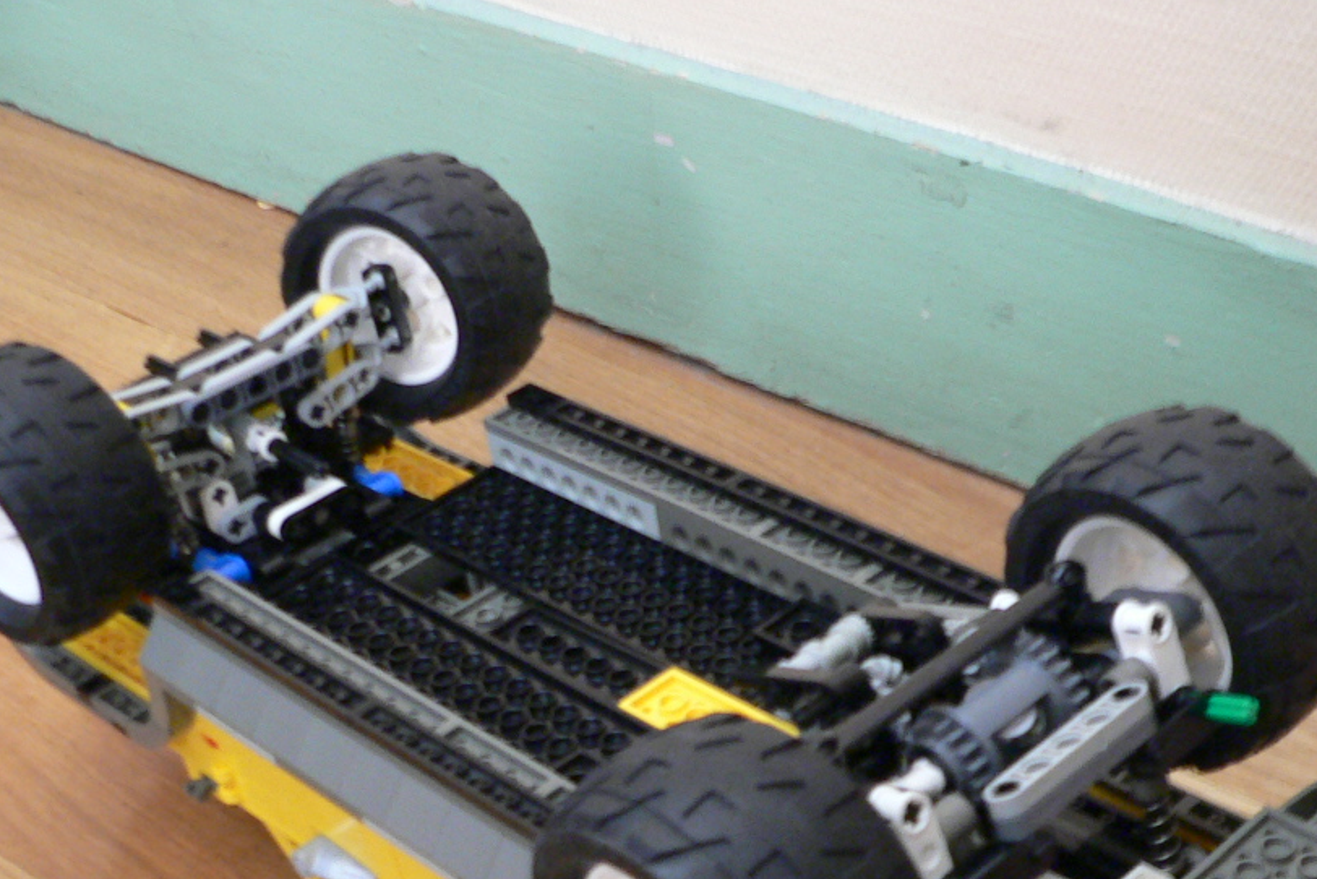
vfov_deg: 22.6
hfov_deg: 33.3
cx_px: 981
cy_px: 751
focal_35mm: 59
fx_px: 2159
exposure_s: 1/4
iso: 200
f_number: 2.8
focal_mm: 6
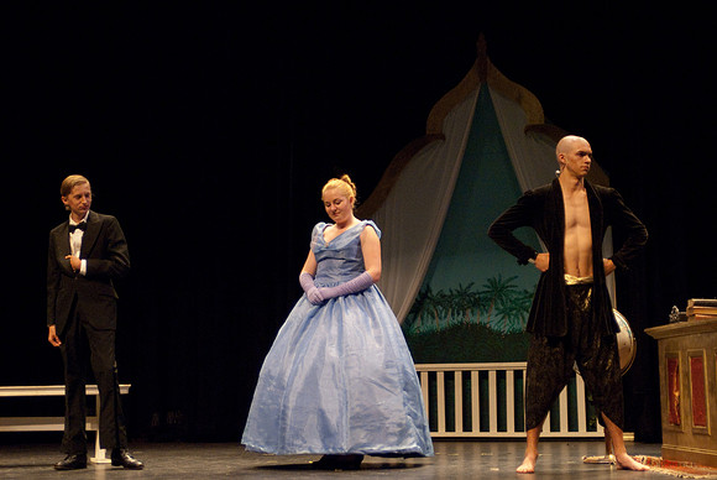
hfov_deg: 28.0
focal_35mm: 72
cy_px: 240
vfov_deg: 19.0
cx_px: 358
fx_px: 1435
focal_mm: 48
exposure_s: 1/160
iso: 1250
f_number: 2.8
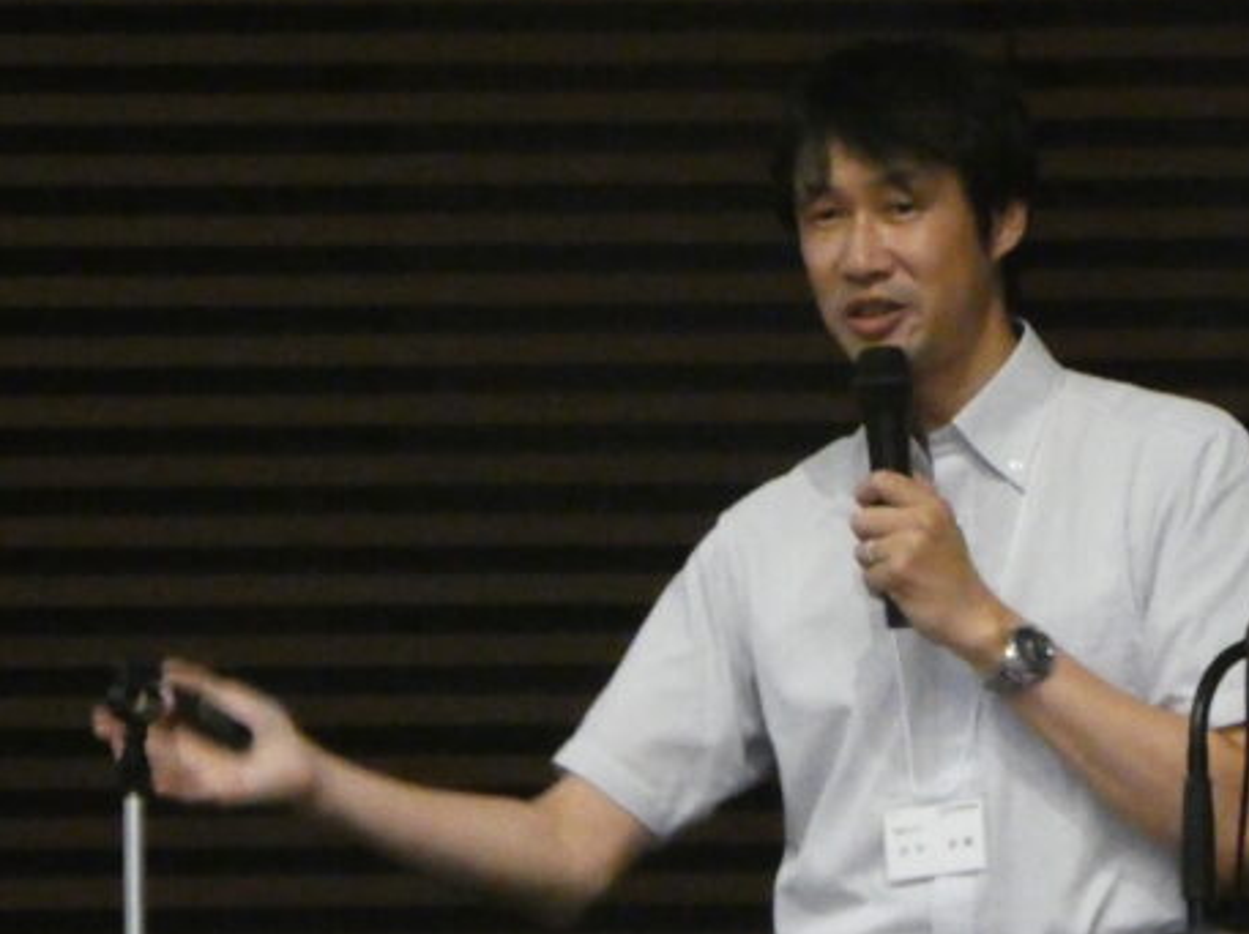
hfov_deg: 2.4
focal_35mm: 814
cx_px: 782
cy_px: 464
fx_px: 29347
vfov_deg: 1.8
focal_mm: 86.7
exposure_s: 1/13
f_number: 5.6
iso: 3200
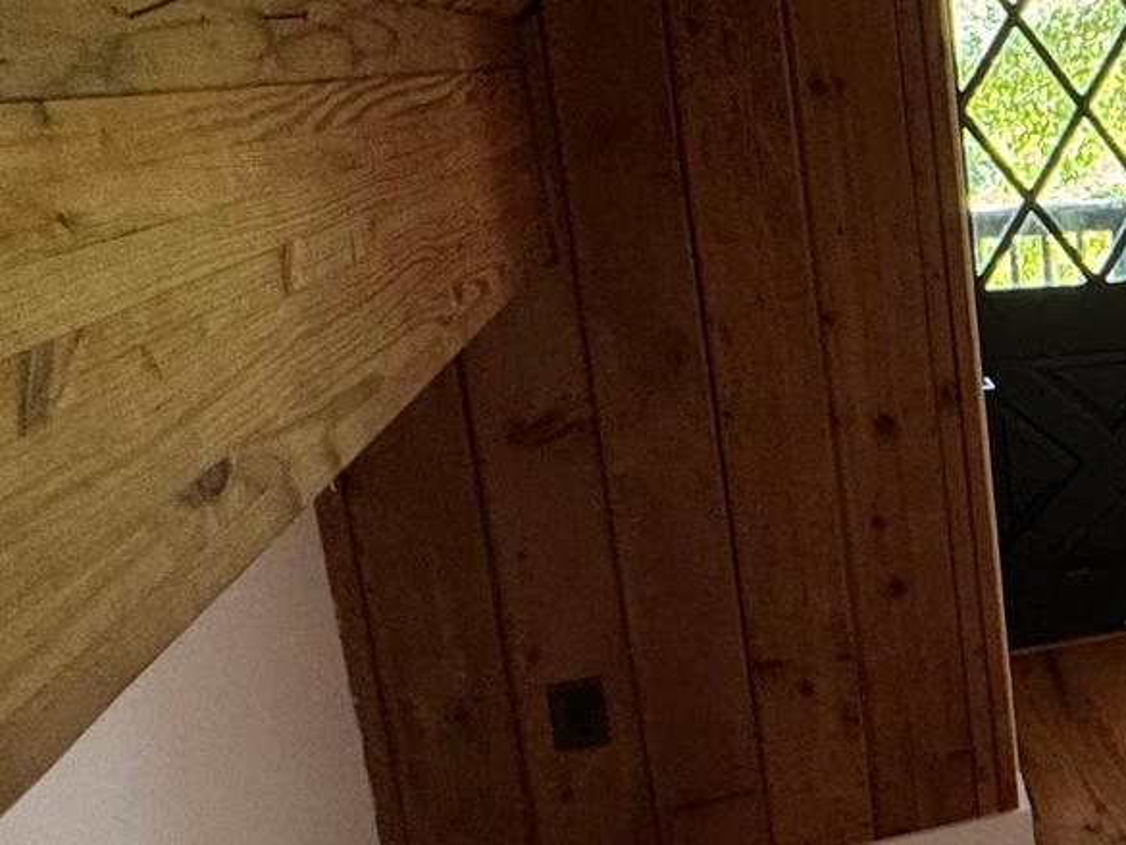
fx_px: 1594
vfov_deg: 29.7
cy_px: 385
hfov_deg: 28.5
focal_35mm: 49
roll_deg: +0.3
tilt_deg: -13.4
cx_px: 1601
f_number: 2.2
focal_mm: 2.22
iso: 250
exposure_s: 1/99
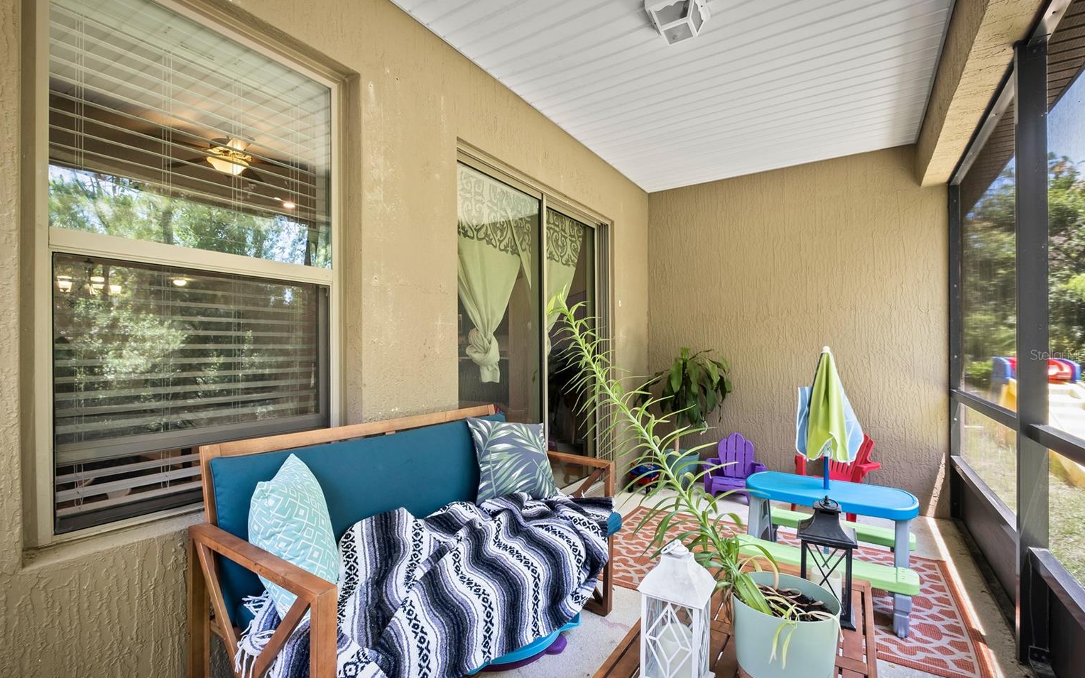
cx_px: 525
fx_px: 473
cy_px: 354
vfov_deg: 71.2
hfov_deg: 97.8
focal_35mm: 16
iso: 160
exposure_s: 1/2.5
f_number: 11
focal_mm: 10
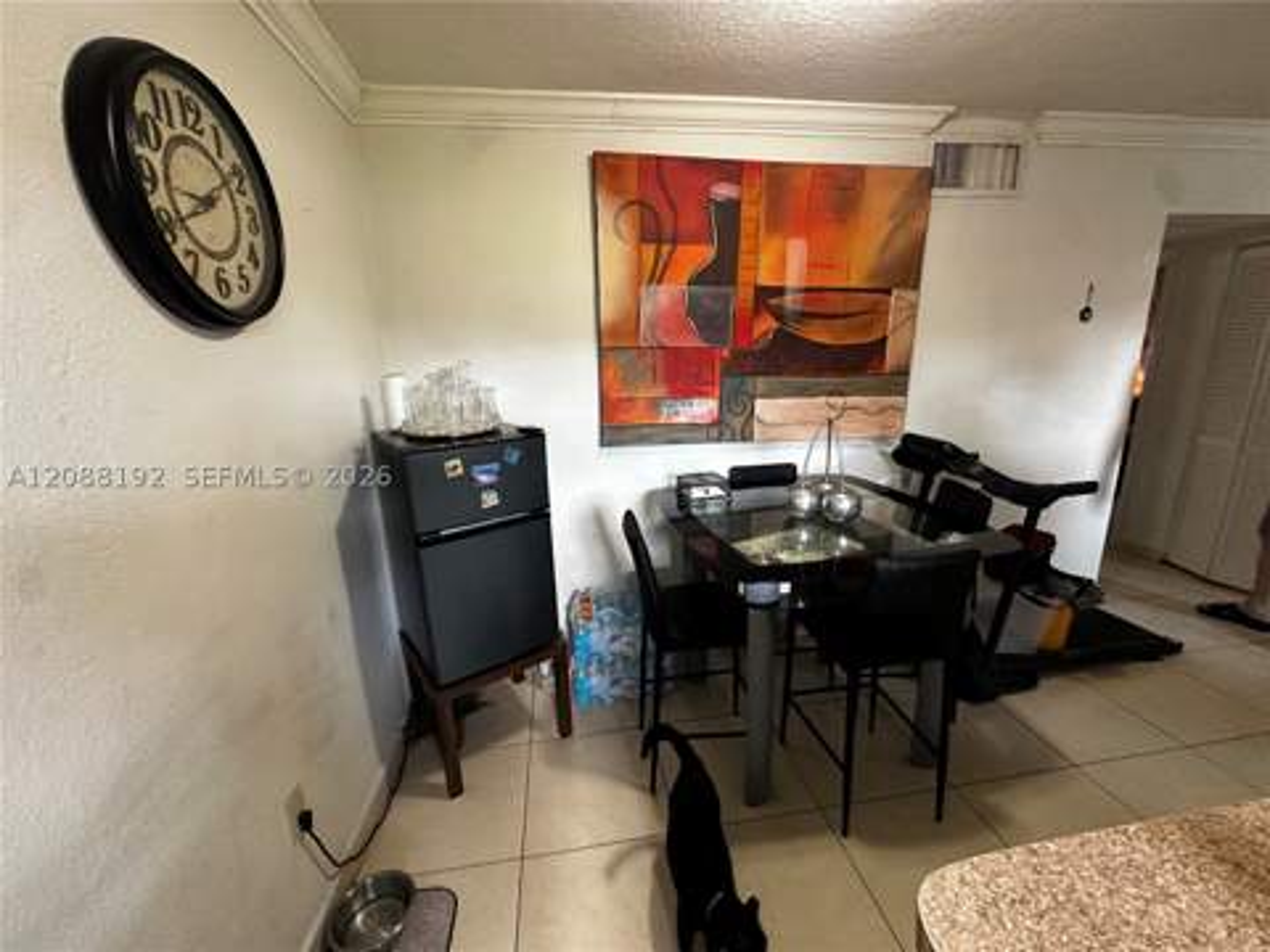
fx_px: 514
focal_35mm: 14
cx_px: 635
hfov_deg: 102.1
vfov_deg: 85.7
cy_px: 476
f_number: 2.2
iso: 500
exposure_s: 1/60
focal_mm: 2.22
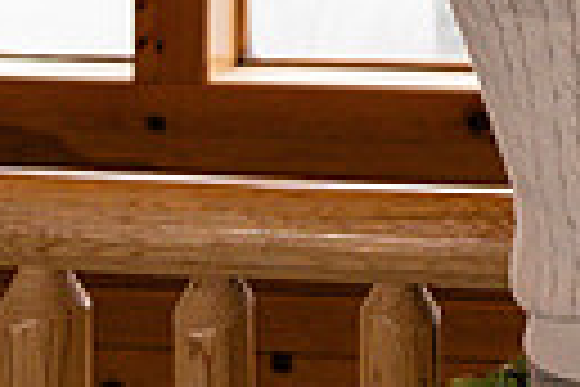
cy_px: -418
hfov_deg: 11.1
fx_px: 2835
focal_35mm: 176
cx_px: 946
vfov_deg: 7.5
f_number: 4.5
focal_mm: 33
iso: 800
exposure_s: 1/250
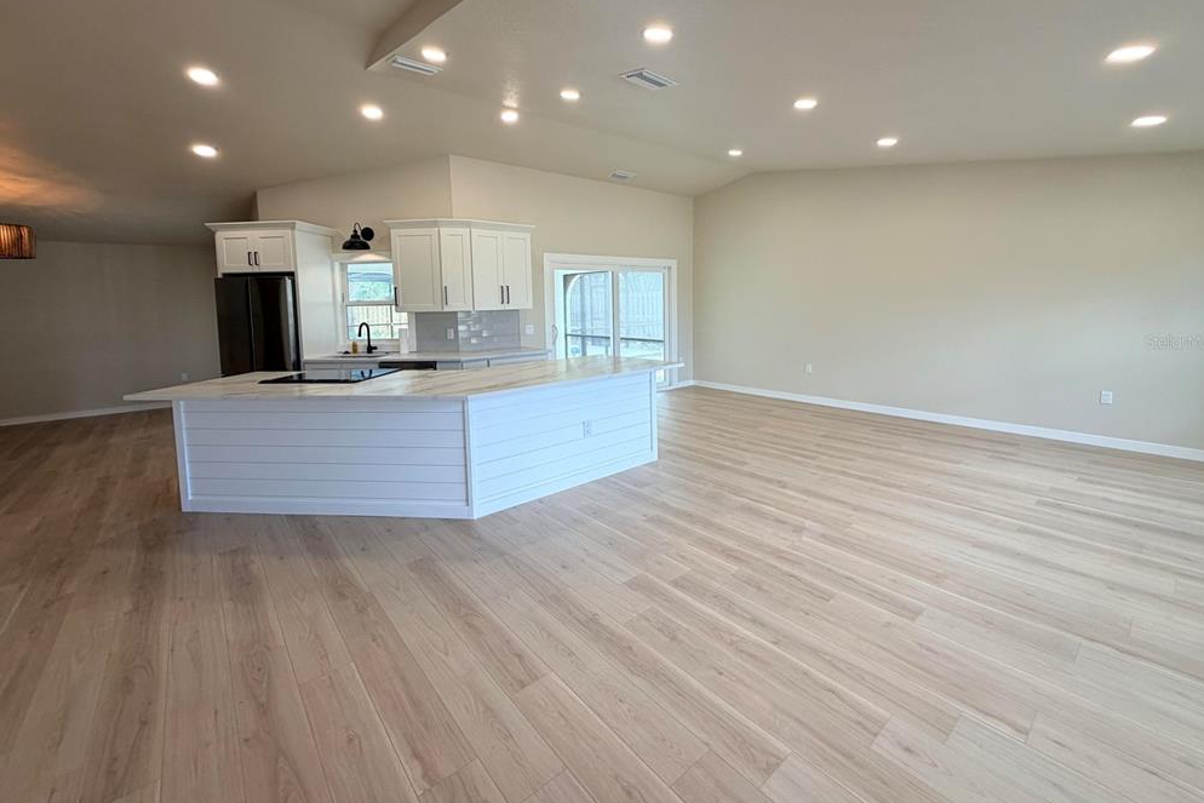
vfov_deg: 76.9
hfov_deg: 100.4
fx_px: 502
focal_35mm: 15
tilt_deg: -4.6
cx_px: 598
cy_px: 342
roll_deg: +1.4
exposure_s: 1/120
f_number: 2.2
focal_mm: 2.22
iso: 125
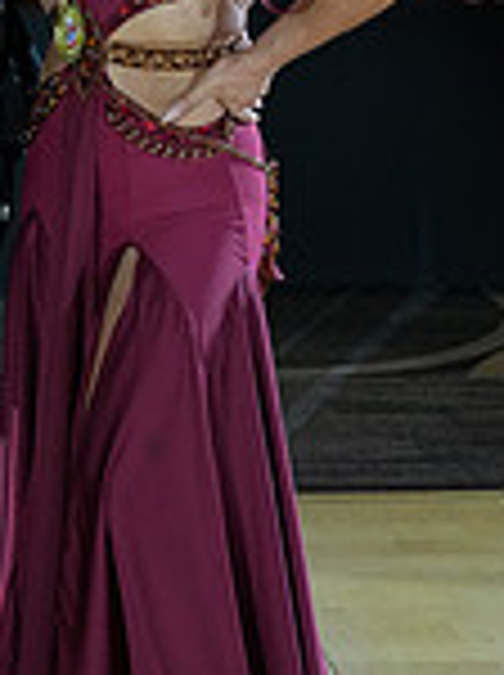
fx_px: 1888
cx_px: -110
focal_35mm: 97
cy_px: -158
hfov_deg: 14.7
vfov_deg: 19.0
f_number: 4.5
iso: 2500
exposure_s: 1/400
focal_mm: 26
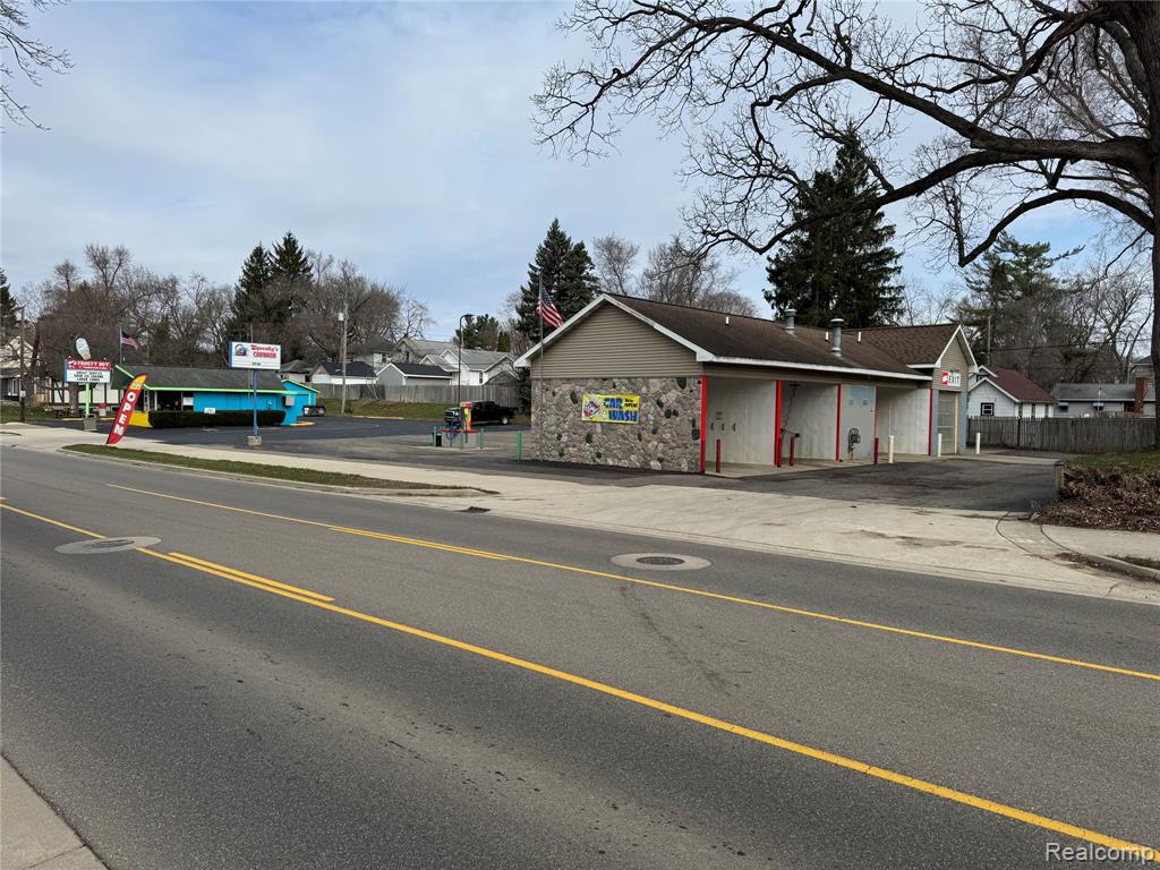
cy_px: 435
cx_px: 580
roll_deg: -1.0
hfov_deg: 71.6
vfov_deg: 56.8
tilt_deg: -1.3
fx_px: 804
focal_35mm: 24
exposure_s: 1/4608
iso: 80
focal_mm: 6.76
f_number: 1.78
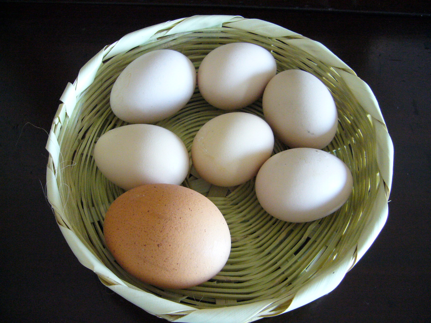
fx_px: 436
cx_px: 216
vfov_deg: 40.7
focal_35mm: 35
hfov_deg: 52.6
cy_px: 162
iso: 400
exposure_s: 1/20
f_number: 2.8
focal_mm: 5.8
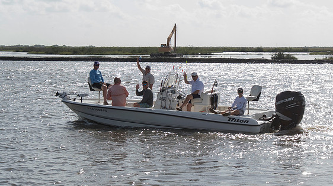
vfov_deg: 12.3
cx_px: 172
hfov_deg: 21.8
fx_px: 865
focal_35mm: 98
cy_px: 69
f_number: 6.3
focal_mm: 35
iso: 500
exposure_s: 1/1600
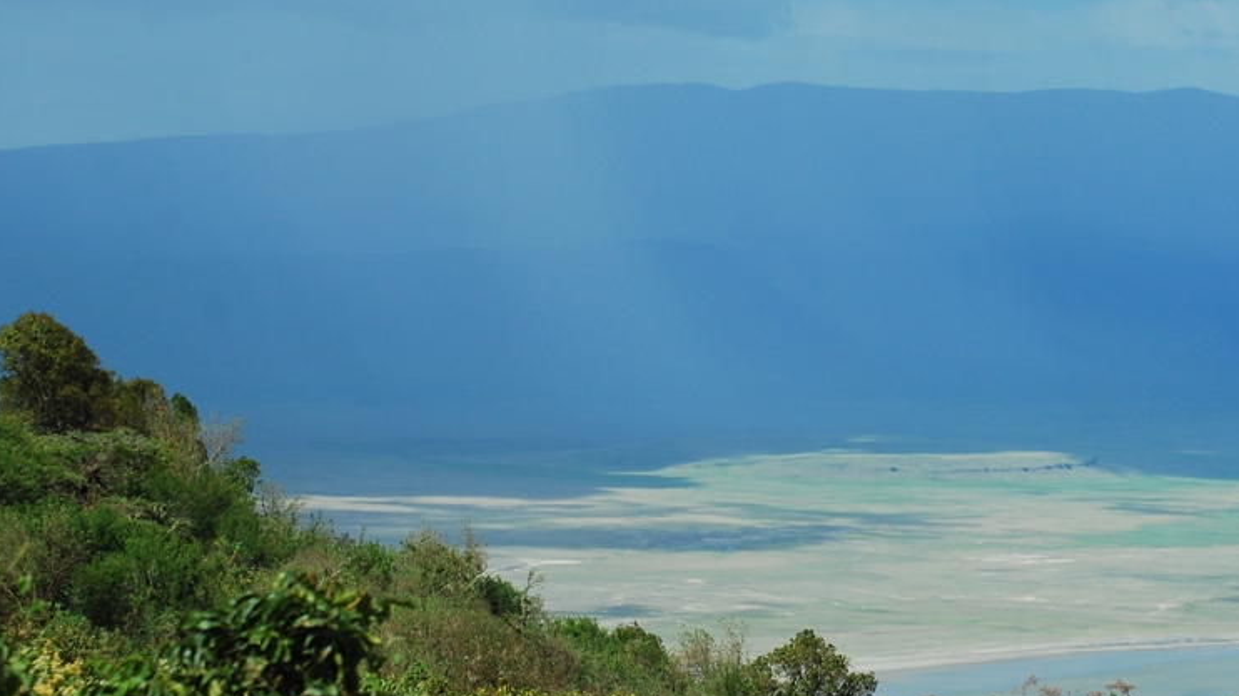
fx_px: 4993
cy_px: 248
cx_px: 741
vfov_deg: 8.0
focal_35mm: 152
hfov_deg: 14.1
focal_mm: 70
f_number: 7.1
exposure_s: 1/800
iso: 200
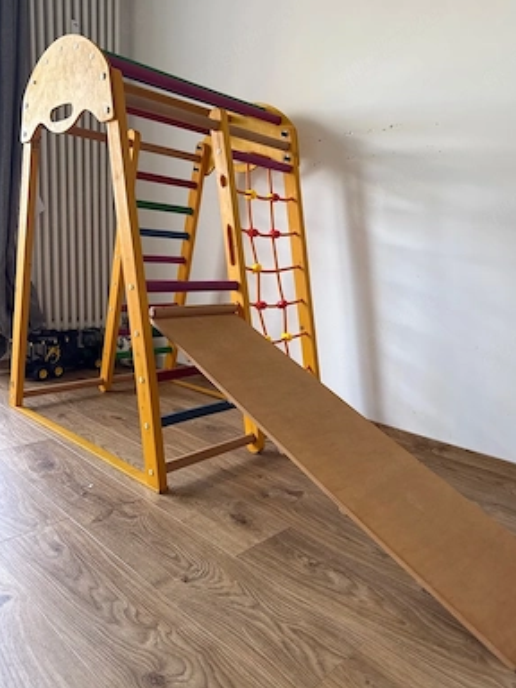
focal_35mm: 25
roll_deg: -3.4
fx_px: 497
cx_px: 263
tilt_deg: -11.0
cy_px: 344
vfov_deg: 69.4
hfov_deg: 54.9
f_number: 1.78
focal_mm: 6.76
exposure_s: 1/121
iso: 200
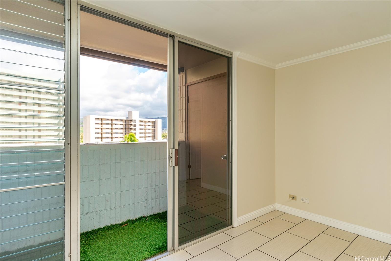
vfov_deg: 64.5
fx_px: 206
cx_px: 196
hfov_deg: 86.9
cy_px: 130
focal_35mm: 19
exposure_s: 1/80
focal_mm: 19
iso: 160
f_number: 8
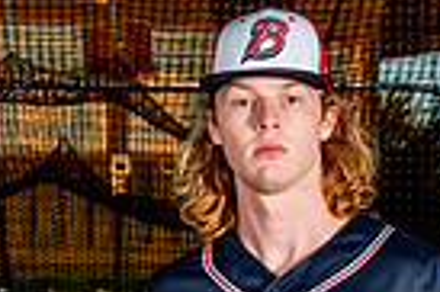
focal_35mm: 164
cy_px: 661
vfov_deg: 7.8
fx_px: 2002
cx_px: 251
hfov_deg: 12.5
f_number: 6.3
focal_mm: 50
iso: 125
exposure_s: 1/250
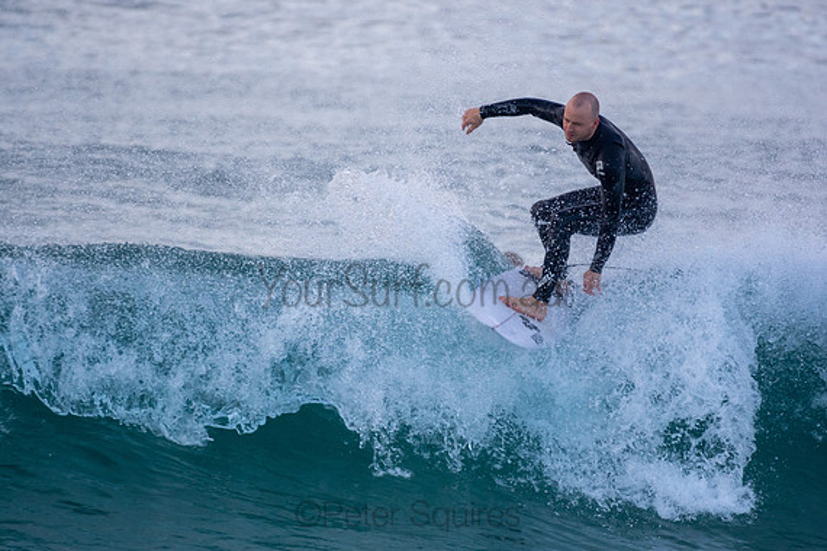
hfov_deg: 2.7
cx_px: 408
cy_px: 273
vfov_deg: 1.8
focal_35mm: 763
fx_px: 17526
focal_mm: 500
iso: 720
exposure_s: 1/800
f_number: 5.6
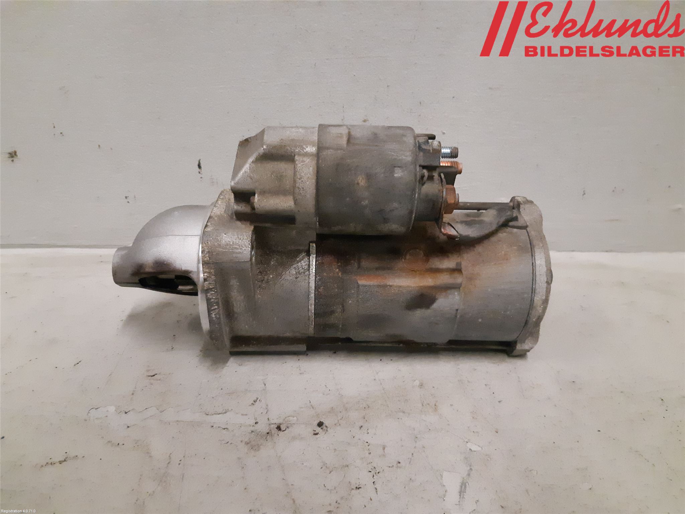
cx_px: 342
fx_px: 515
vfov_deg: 53.1
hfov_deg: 67.3
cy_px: 257
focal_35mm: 26
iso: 800
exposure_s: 1/186
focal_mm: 3.93
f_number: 1.7
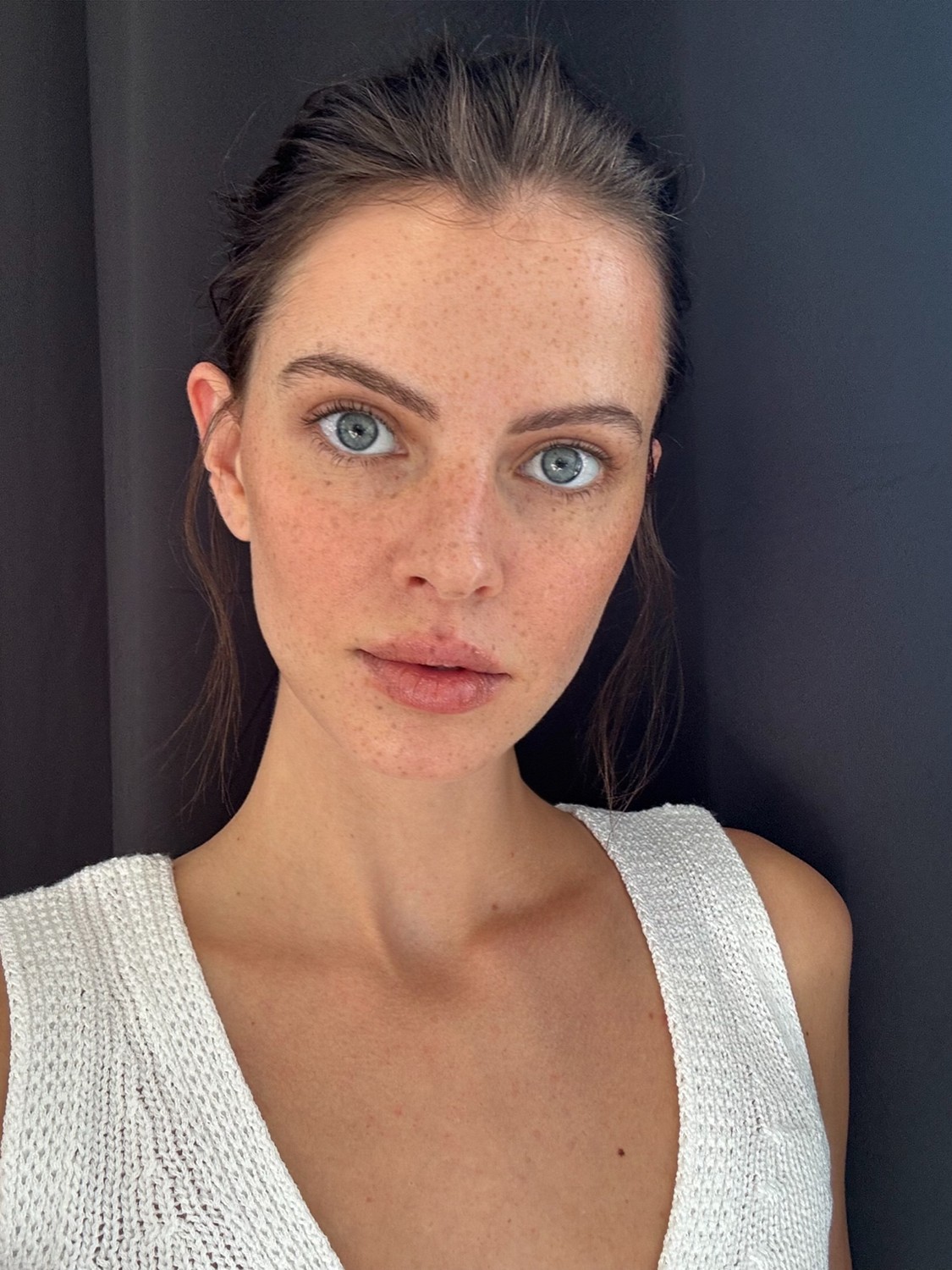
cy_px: 635
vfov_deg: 60.0
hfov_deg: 46.8
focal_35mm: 30
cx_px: 476
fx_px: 1100
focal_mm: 2.69
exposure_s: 1/50
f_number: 1.9
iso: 64
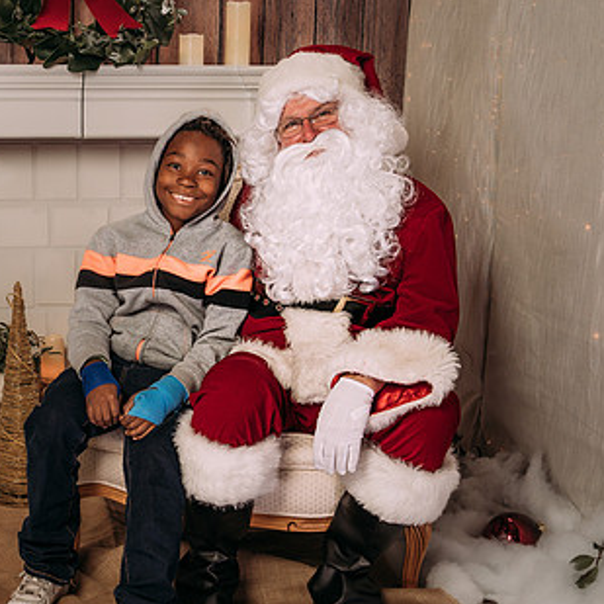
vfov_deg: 27.7
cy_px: 362
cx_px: 100
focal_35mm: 62
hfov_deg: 27.1
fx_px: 1224
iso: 100
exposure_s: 1/100
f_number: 5.6
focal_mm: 35
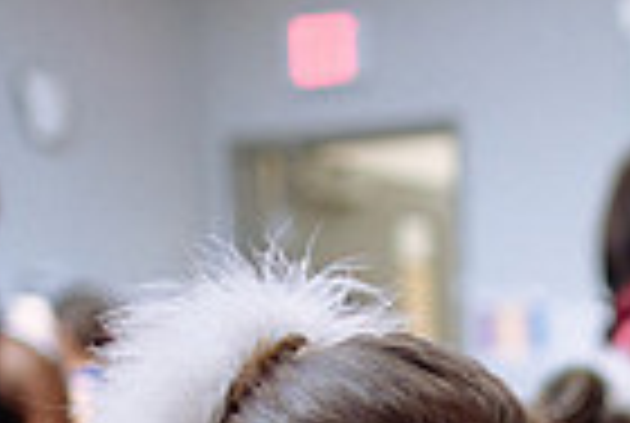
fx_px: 2087
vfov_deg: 11.0
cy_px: 699
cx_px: 991
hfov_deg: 15.6
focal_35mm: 119
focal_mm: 24
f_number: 1.4
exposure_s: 1/250
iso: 800
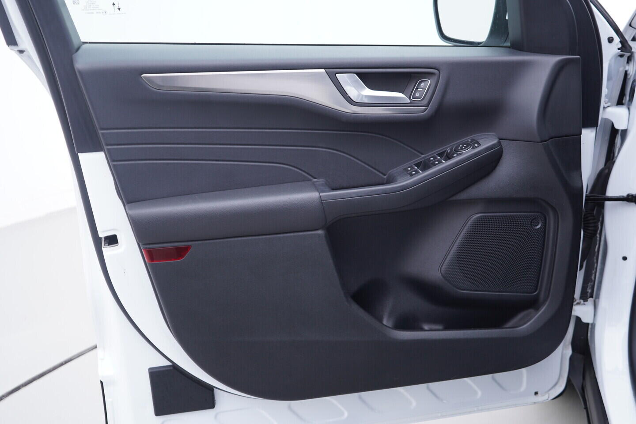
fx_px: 636
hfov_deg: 53.1
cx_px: 318
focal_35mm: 36
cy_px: 212
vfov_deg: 36.9
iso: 125
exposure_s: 1/40
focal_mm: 24
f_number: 2.8
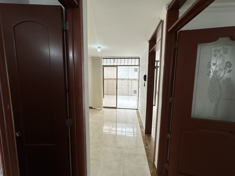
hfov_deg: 102.1
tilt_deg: -5.7
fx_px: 95
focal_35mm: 14
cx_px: 118
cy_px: 88
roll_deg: -0.8
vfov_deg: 85.7
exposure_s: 1/99
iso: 40
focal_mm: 2.22
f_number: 2.2
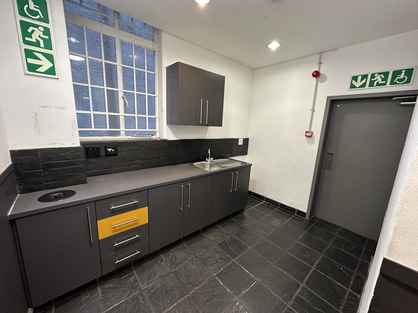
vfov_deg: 85.7
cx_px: 209
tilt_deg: -11.3
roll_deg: -1.9
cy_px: 156
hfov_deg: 102.1
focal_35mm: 14
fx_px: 169
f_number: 2.2
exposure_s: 1/50
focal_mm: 2.22
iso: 200
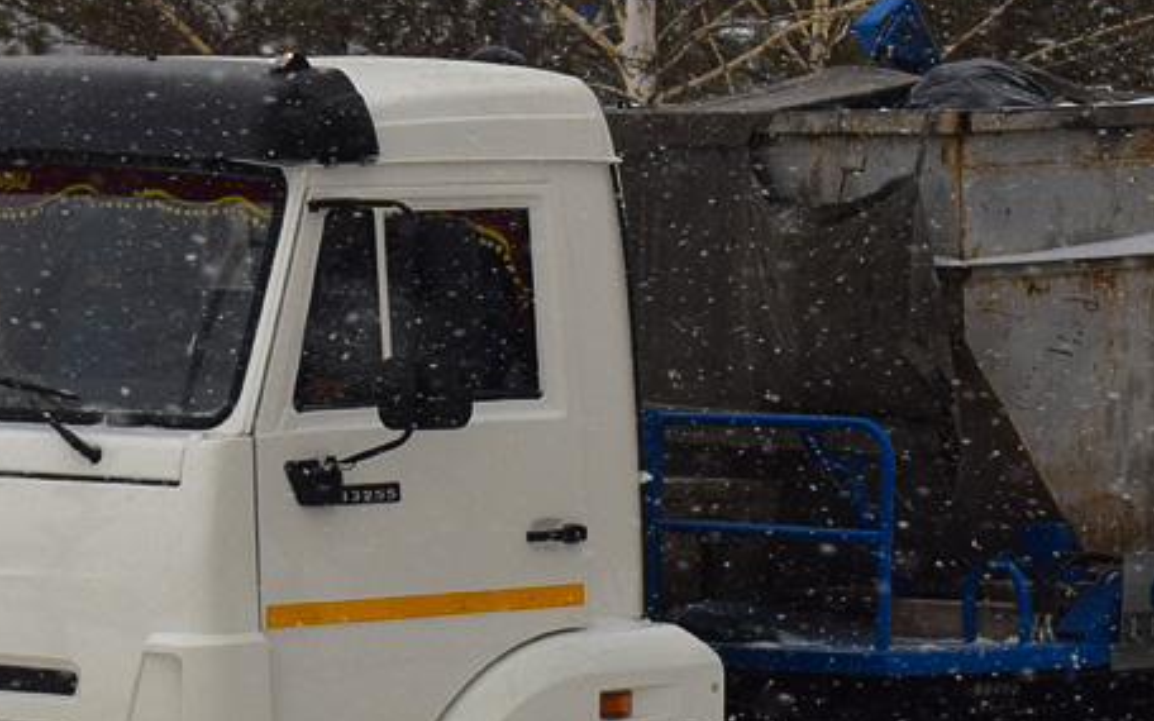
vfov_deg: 6.8
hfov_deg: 10.9
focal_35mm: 193
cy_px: 369
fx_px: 6070
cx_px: 628
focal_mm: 48
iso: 400
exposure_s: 1/800
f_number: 5.3
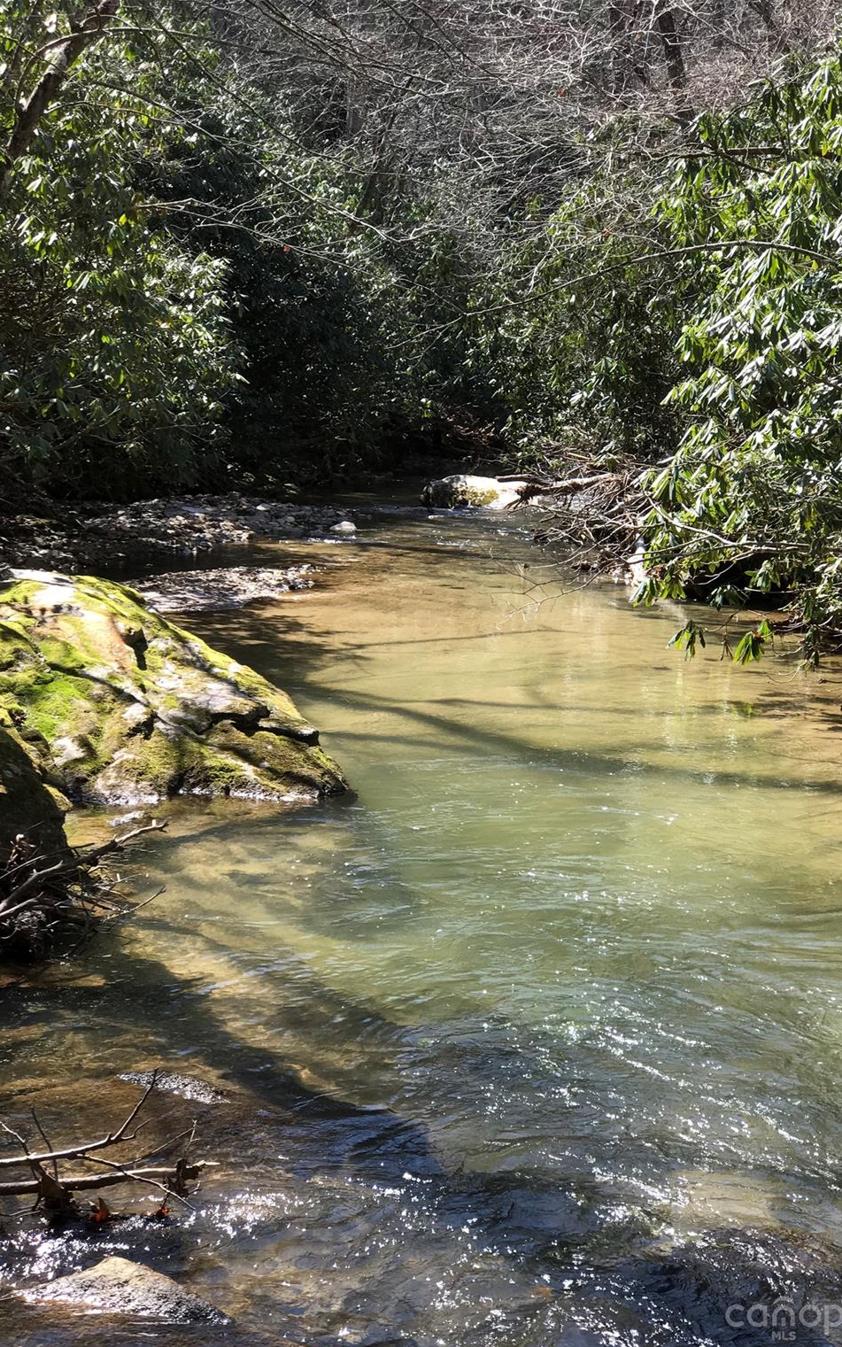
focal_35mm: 61
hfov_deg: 21.3
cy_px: 679
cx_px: 497
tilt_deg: -9.4
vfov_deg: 33.5
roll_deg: -1.4
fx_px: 2239
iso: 20
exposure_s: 1/172
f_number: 2.8
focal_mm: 6.6
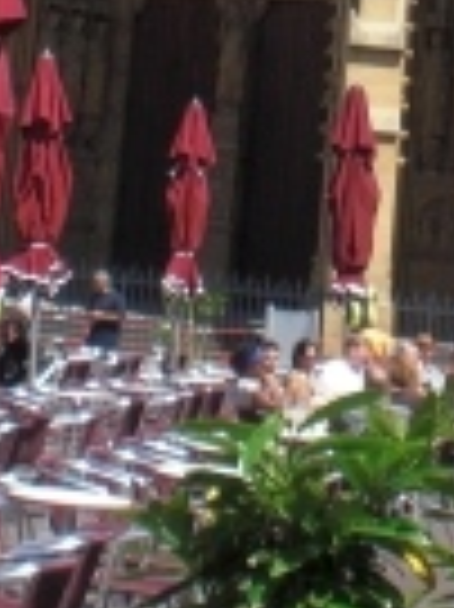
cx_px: 279
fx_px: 2137
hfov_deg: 12.1
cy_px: -266
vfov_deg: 15.1
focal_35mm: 122
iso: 64
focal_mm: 6.3
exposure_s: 1/200
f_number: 5.6
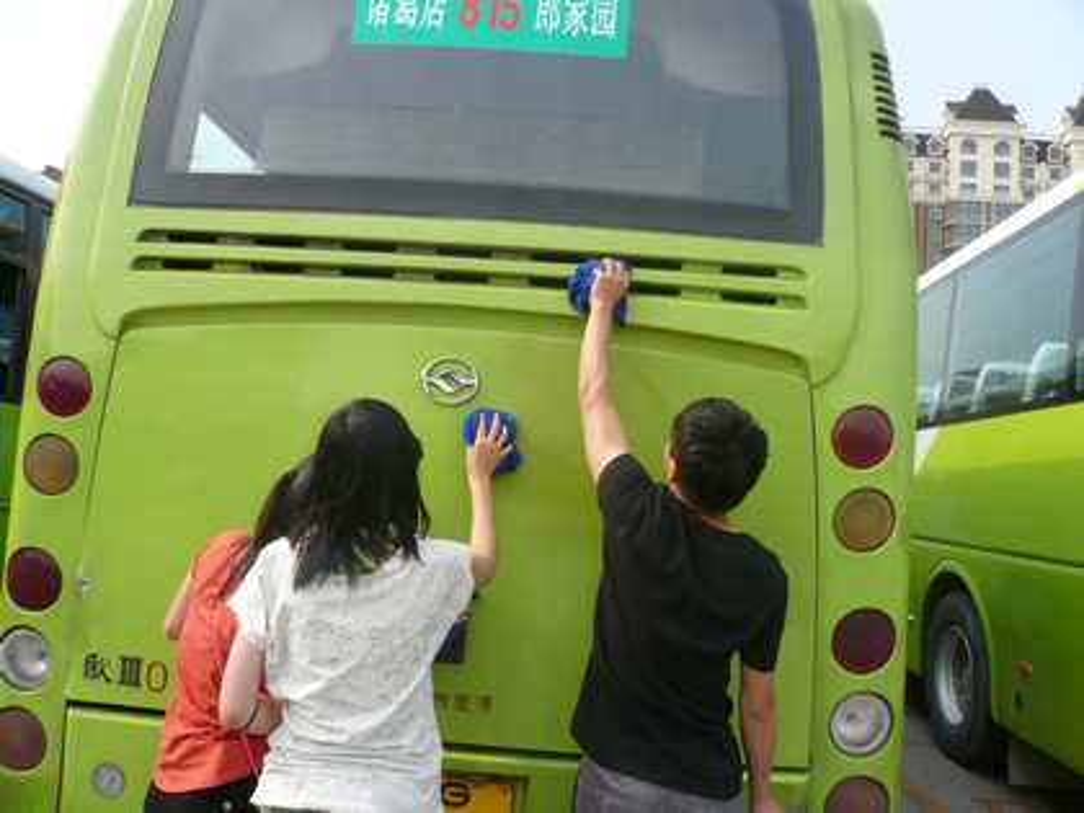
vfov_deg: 49.7
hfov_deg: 63.4
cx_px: 542
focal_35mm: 28
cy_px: 406
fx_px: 877
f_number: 2.8
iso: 100
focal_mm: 4.6
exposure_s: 1/640
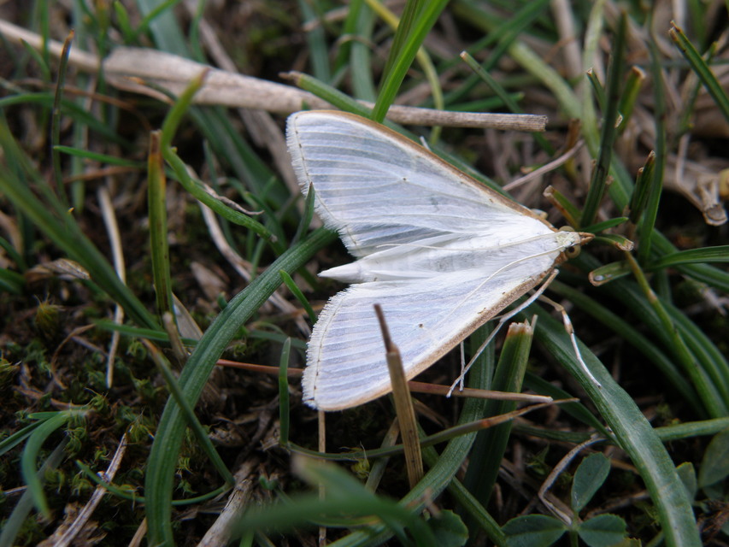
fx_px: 1158
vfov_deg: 26.6
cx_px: 364
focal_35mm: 55
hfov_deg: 34.9
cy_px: 274
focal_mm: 9.77
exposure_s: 1/80
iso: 64
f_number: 3.5
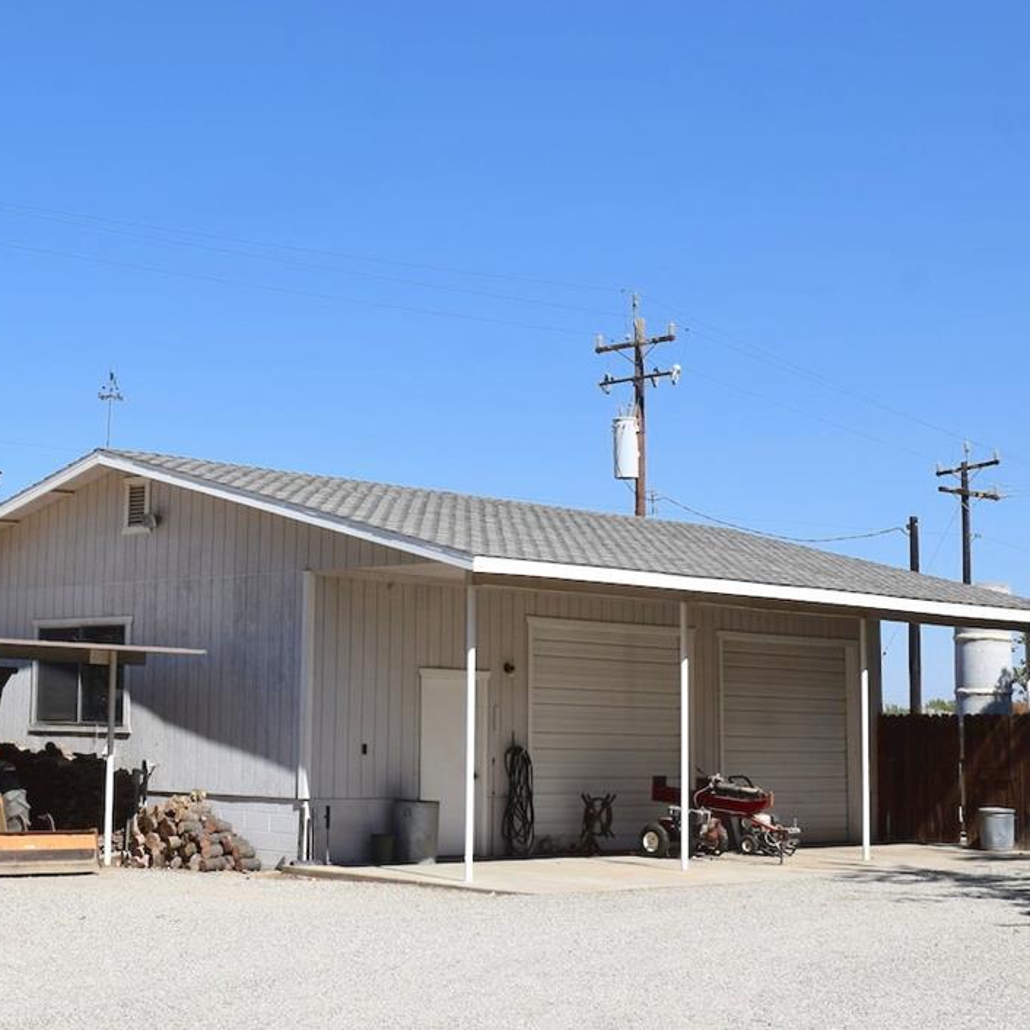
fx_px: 2188
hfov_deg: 26.3
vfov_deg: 26.4
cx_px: 328
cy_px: 394
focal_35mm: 65
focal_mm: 24
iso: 200
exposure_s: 1/500
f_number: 11
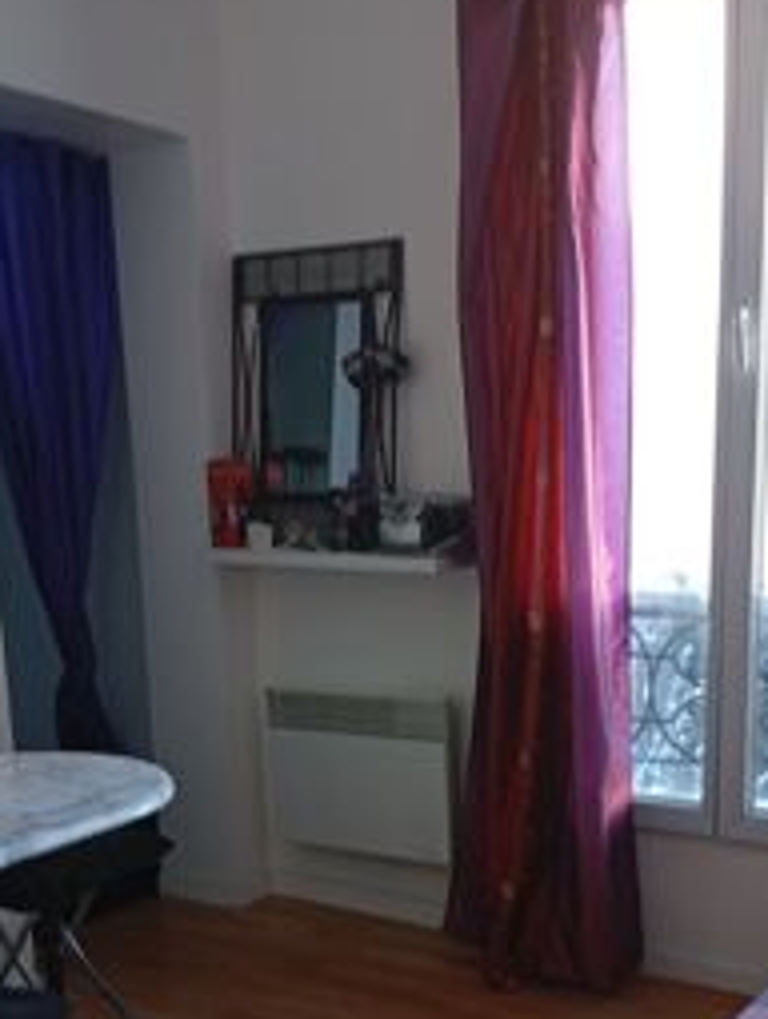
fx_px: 1328
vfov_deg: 40.9
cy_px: 757
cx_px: 444
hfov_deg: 32.2
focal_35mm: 45
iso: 226
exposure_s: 1/33.3
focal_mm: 3.98
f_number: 1.8
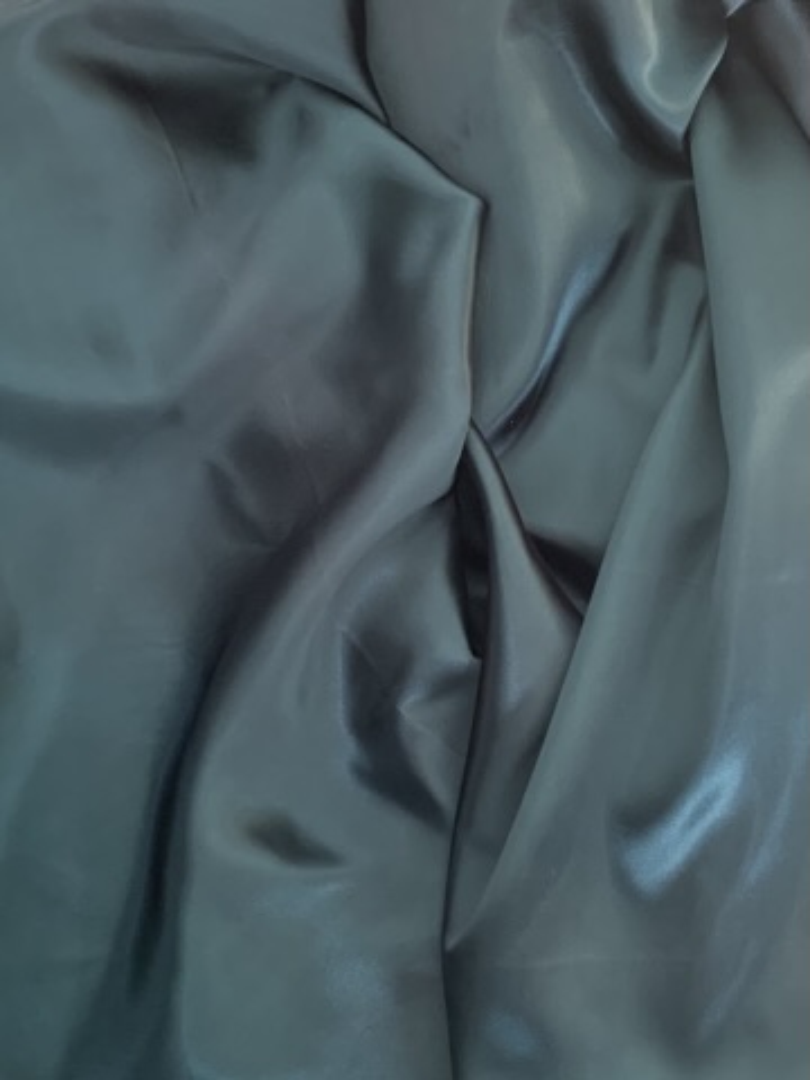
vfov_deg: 67.3
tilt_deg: -82.8
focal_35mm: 26
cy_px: 540
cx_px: 405
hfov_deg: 53.1
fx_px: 811
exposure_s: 1/60
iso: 160
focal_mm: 4.25
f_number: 1.8
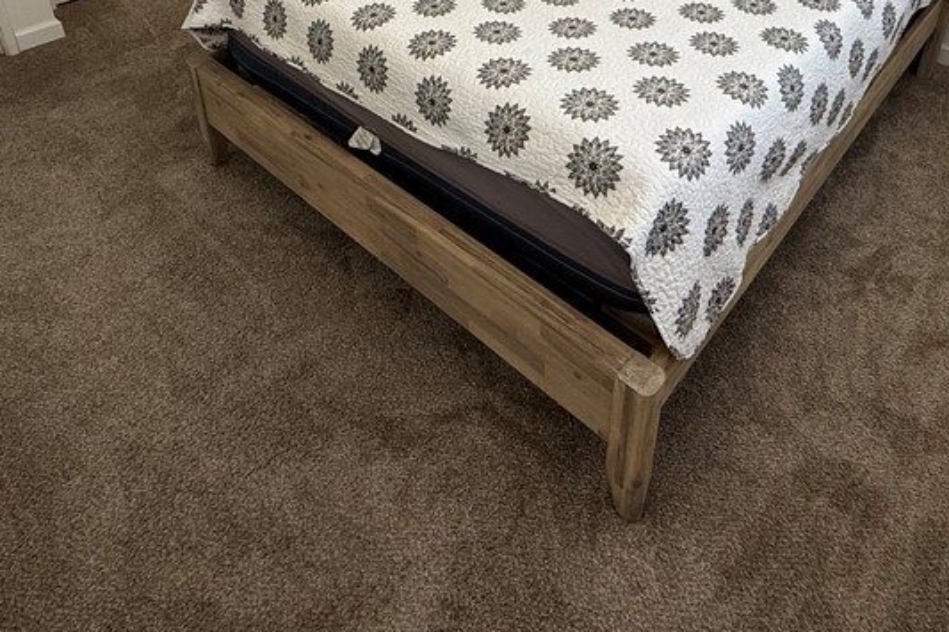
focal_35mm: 28
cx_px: 507
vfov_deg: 40.5
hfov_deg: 65.4
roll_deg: -0.1
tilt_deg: -25.5
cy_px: -4
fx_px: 738
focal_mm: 2.22
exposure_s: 1/99
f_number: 2.2
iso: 250
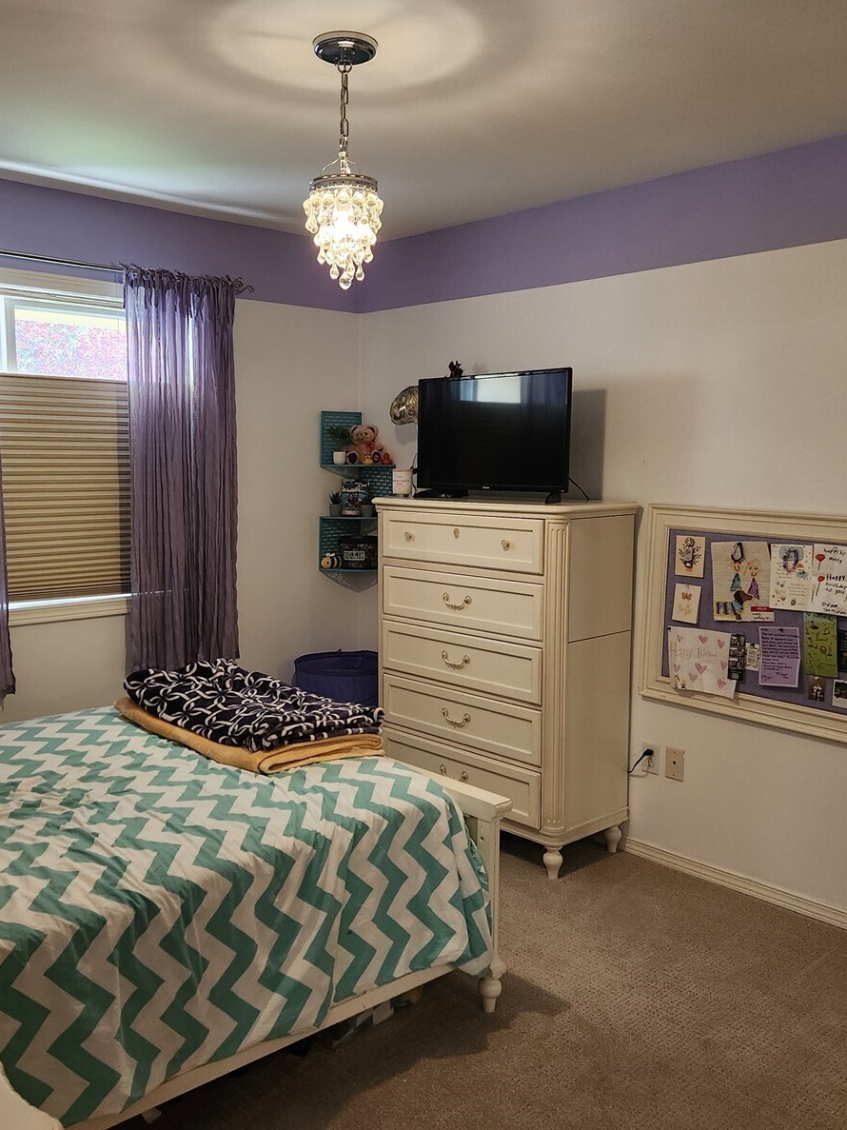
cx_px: 354
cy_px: 568
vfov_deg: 58.4
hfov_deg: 45.3
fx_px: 1012
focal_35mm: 31
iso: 640
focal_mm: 5.4
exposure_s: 1/120
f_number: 1.8
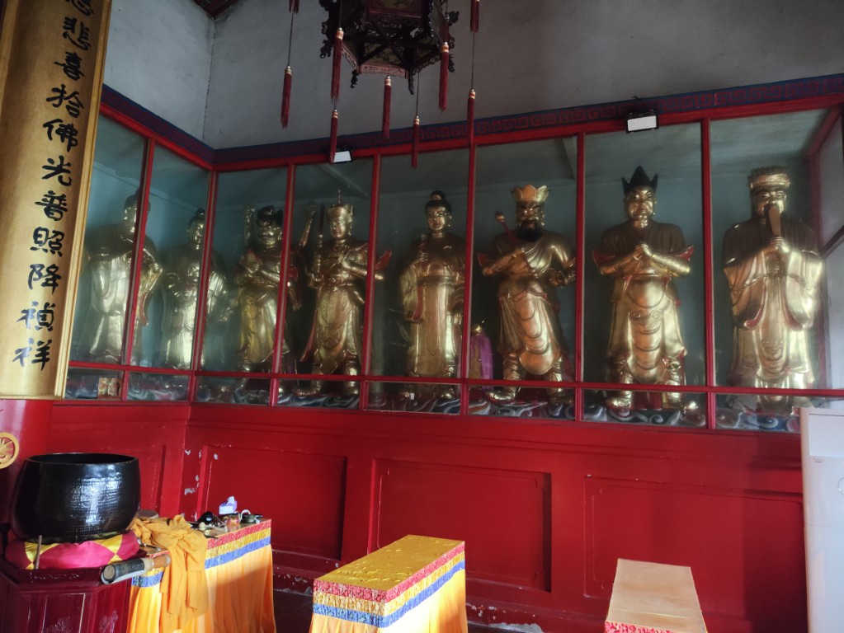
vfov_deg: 56.8
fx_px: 585
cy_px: 316
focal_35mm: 24
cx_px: 422
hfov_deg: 71.6
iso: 970
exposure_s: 1/25
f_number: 1.8
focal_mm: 4.68
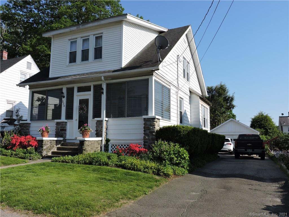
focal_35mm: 30
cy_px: 108
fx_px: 250
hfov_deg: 60.0
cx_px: 144
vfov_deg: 46.8
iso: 100
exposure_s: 1/1250
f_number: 3.1
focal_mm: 5.4
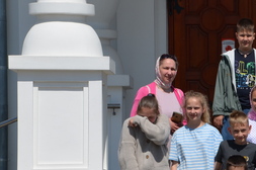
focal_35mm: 303
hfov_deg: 6.8
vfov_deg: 4.5
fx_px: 2152
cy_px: 142
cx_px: 309
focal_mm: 80
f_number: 9
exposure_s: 1/320
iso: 100
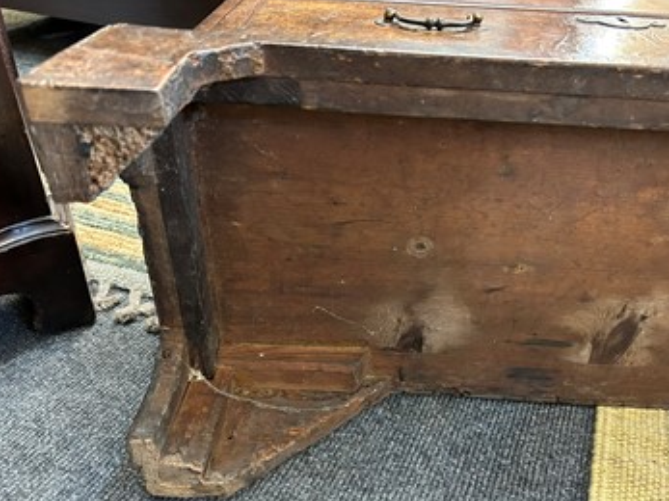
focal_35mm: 30
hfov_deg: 59.8
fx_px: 580
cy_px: 285
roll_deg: -4.2
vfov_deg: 46.6
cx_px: 376
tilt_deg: -35.5
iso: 640
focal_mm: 5.7
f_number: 1.5
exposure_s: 1/33
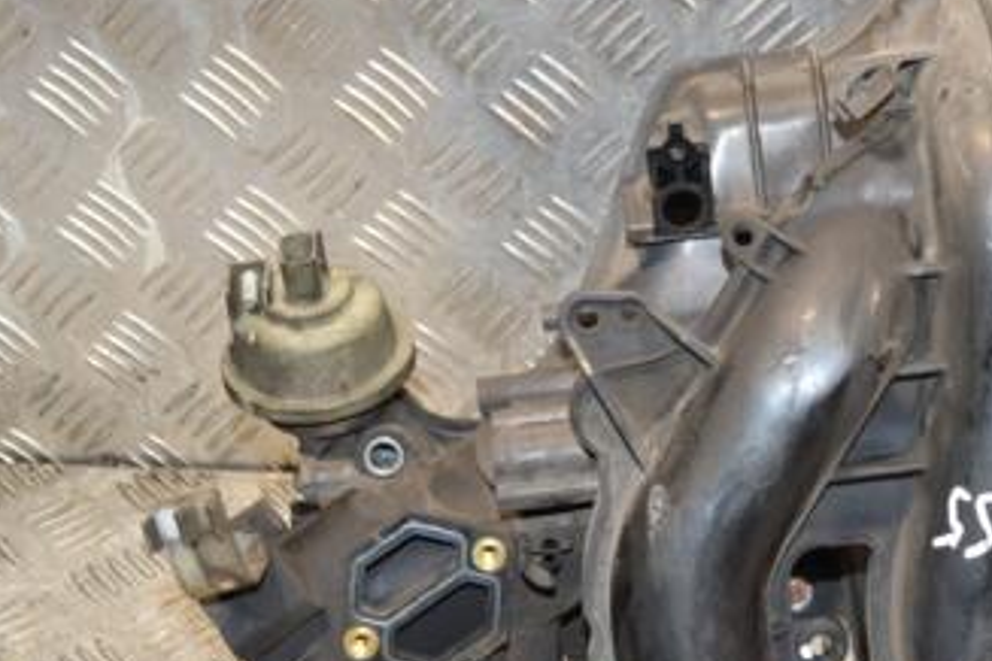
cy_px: 340
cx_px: 852
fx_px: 2425
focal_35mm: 88
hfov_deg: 22.7
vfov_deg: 15.5
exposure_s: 1/200
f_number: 5.6
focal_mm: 32
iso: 800
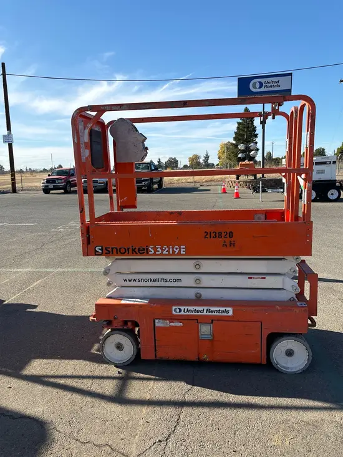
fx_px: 343
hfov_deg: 53.1
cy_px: 228
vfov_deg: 67.3
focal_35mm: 26
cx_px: 172
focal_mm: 5.96
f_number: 1.6
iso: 50
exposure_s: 1/2398
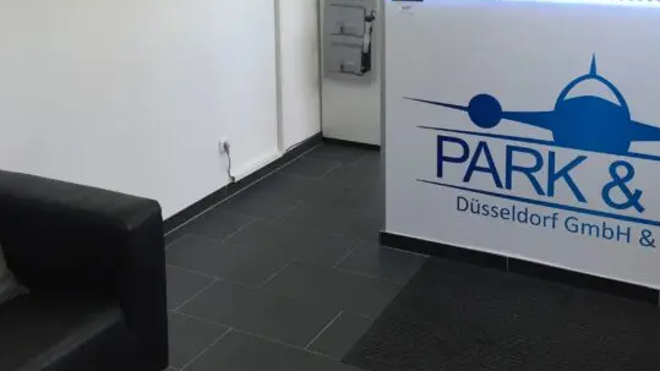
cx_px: 333
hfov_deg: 45.5
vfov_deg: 25.6
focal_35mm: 45
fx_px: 787
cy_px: 32
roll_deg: +0.9
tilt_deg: -10.1
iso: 32
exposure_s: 1/33
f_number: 2.2
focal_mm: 4.15
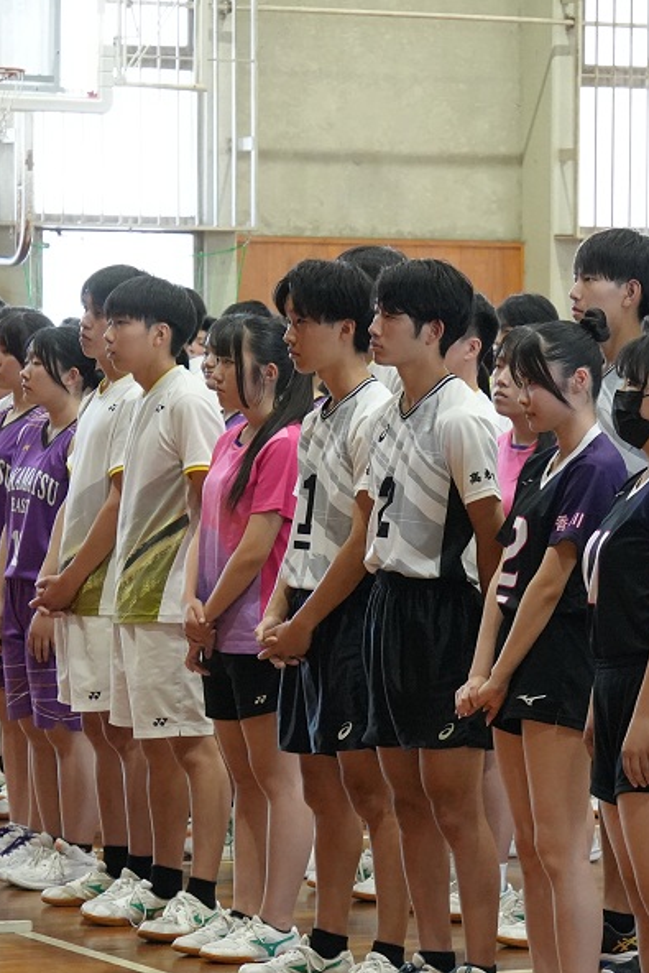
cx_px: 454
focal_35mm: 160
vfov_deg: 12.8
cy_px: 610
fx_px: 4325
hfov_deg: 8.6
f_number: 4.5
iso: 3200
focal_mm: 51
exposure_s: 1/160
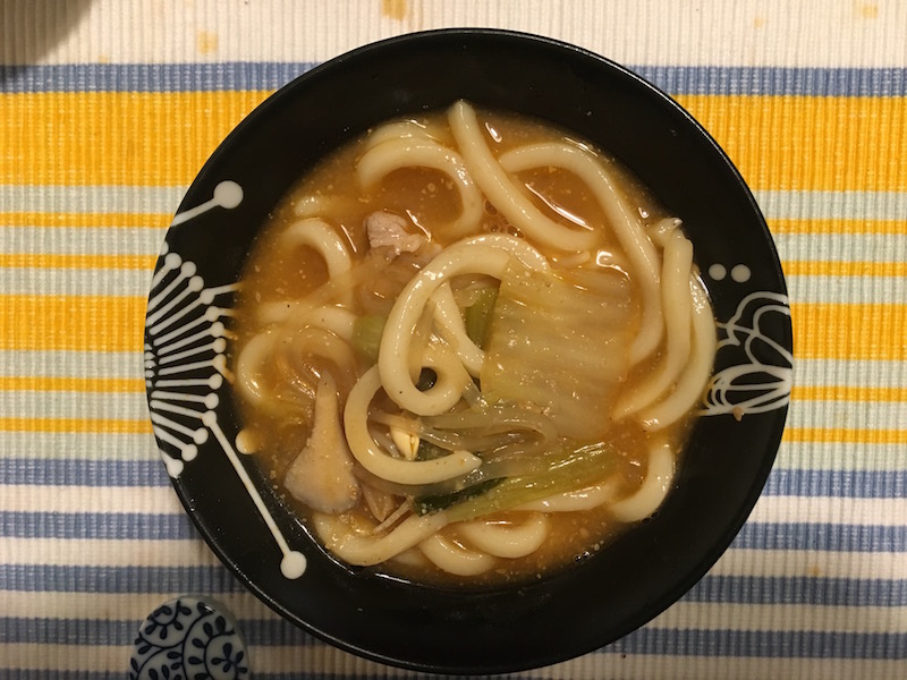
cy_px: 340
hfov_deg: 61.7
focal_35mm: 29
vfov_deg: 48.2
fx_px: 760
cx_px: 454
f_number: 2.2
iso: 250
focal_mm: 4.15
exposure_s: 1/33
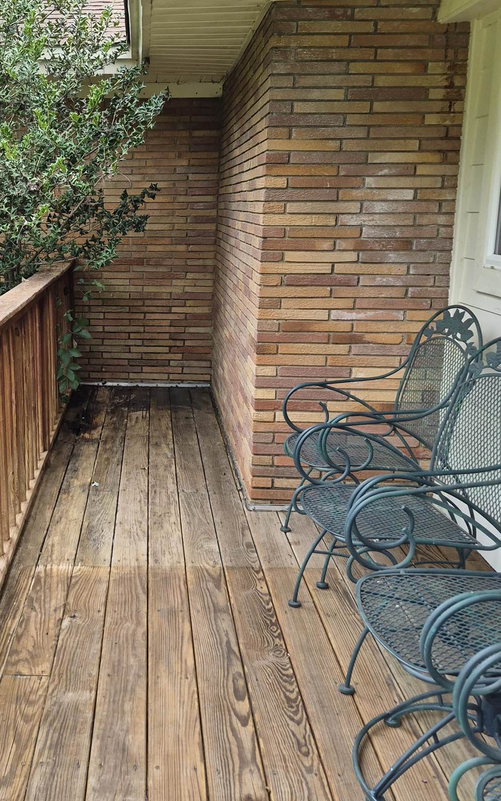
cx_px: 79
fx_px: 808
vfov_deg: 52.7
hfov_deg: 33.2
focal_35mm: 37
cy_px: 363
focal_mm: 5.4
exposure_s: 1/840
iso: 80
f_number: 1.8
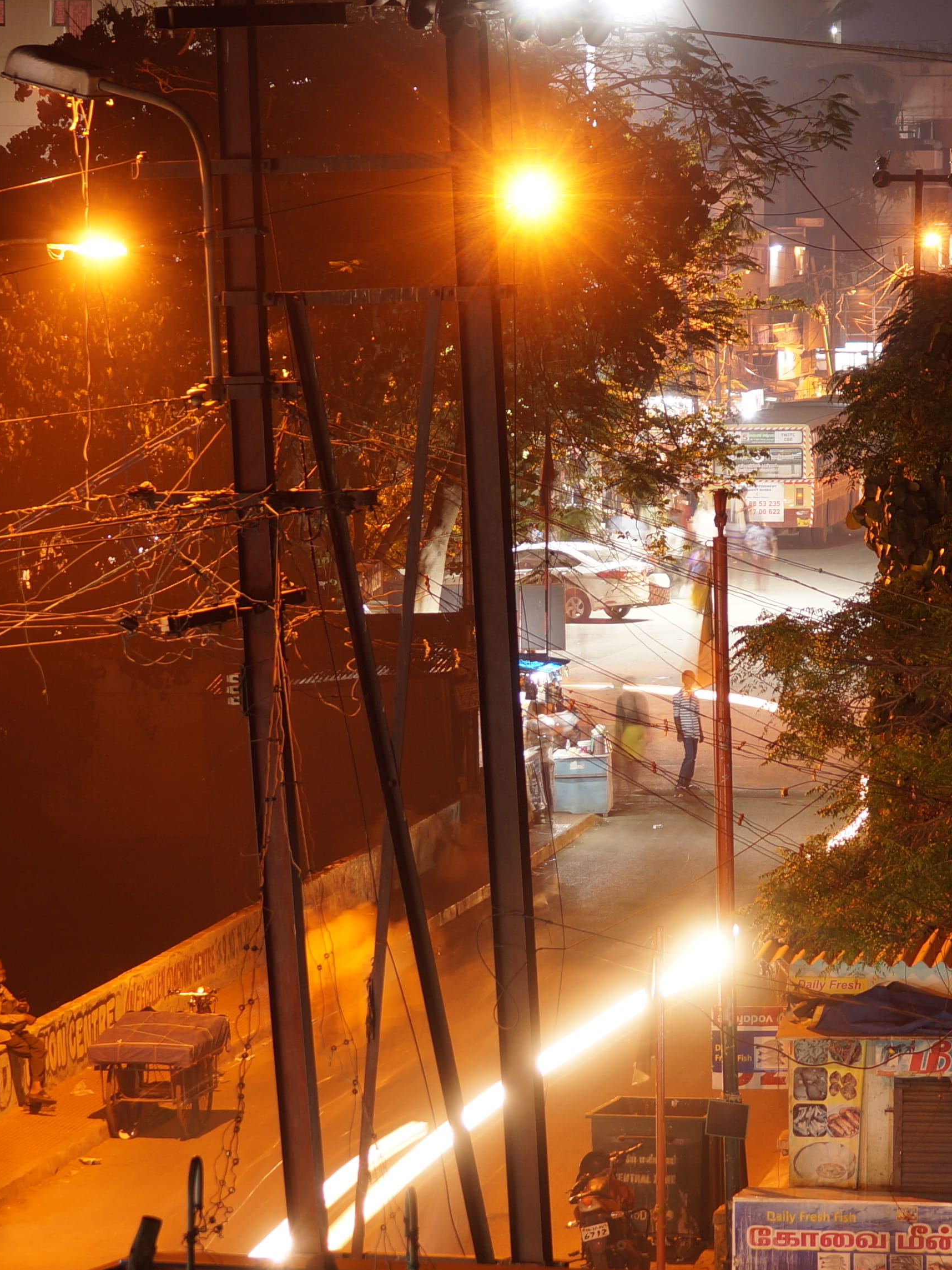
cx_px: 557
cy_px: 750
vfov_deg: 10.5
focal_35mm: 189
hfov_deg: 7.9
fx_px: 6936
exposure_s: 4
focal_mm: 55
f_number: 5.6
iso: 100
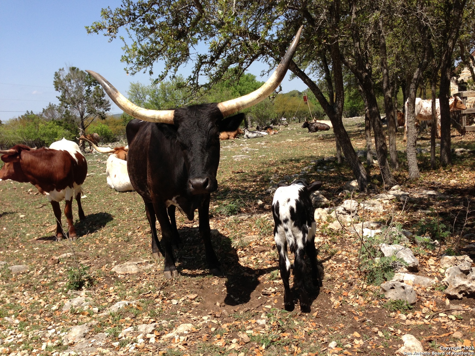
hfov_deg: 55.4
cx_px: 238
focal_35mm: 33
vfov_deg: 42.9
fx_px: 453
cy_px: 178
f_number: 2.4
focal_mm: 4.13
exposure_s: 1/1130
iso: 50
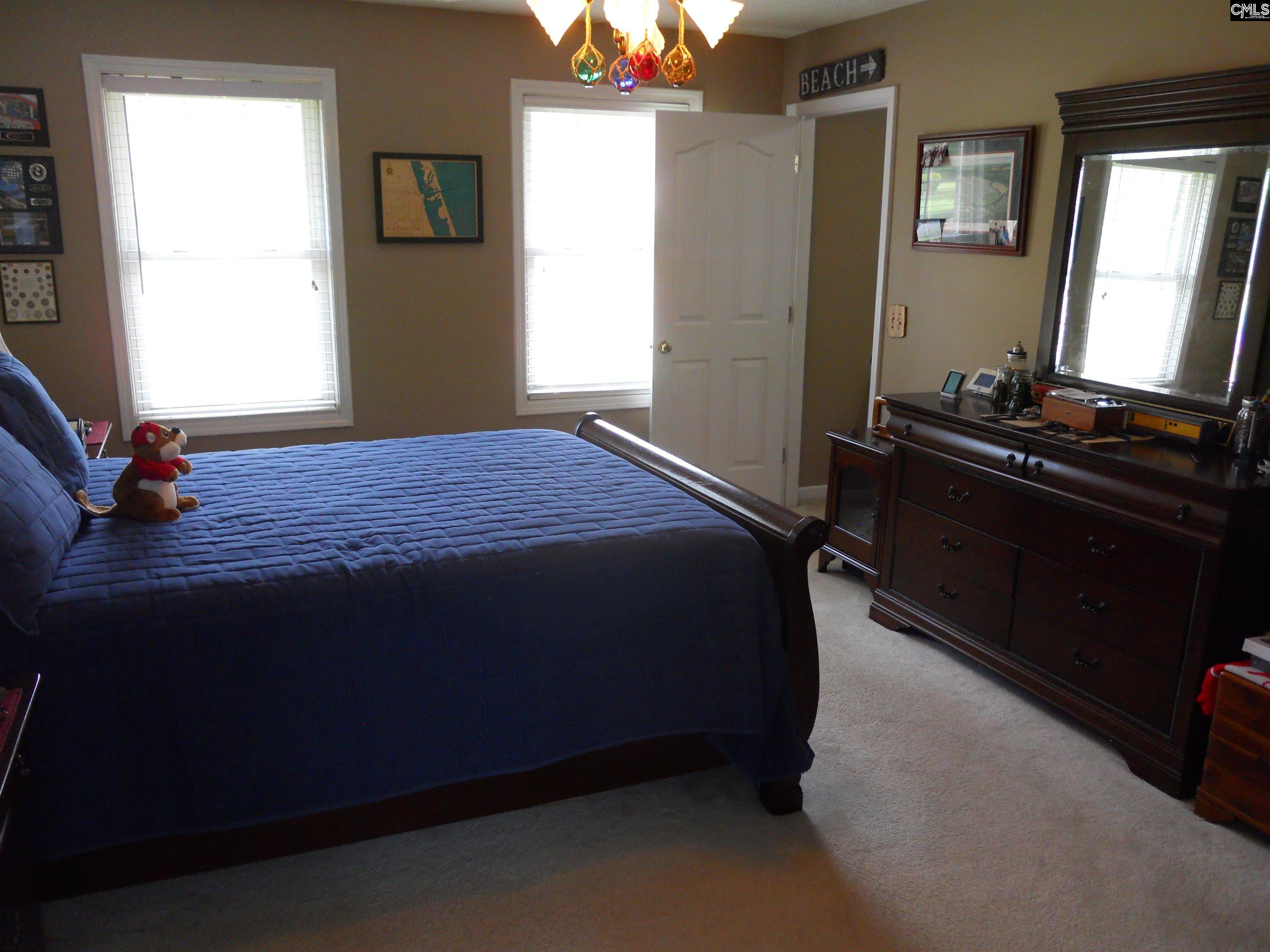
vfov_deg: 49.7
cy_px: 476
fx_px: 1027
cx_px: 635
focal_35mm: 28
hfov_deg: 63.4
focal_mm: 5
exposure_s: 1/60
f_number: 2.7
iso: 250
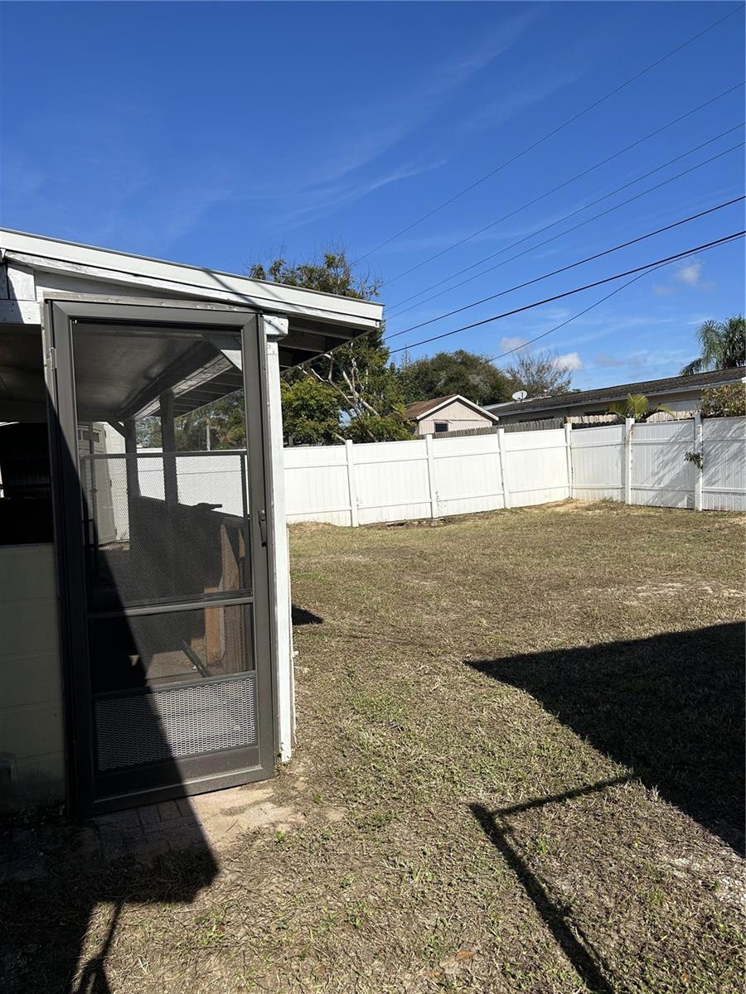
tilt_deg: -3.1
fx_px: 747
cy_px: 497
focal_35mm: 26
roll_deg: +1.9
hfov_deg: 53.1
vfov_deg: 67.3
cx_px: 373
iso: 50
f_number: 1.5
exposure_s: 1/5587
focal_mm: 5.7
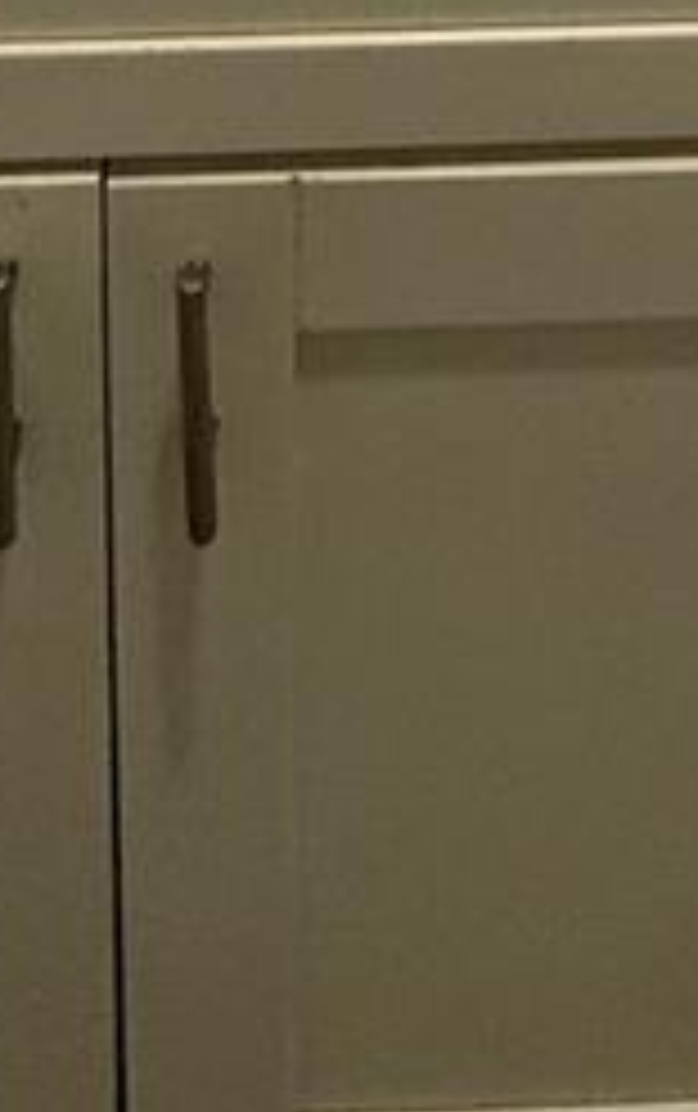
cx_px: 446
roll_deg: -0.9
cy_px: -1360
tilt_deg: -9.7
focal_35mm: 72
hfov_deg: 18.1
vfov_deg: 16.6
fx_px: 2185
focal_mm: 2.22
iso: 250
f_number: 2.2
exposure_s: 1/120
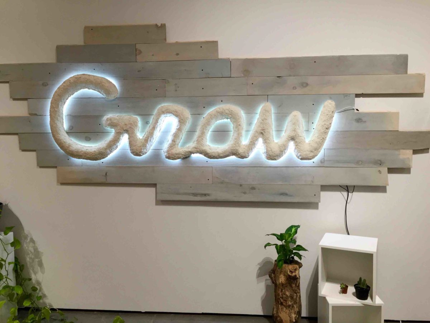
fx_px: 360
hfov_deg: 61.7
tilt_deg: -4.3
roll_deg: -0.2
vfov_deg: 48.2
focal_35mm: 29
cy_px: 162
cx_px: 215
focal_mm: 4.15
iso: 32
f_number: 2.2
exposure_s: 1/40
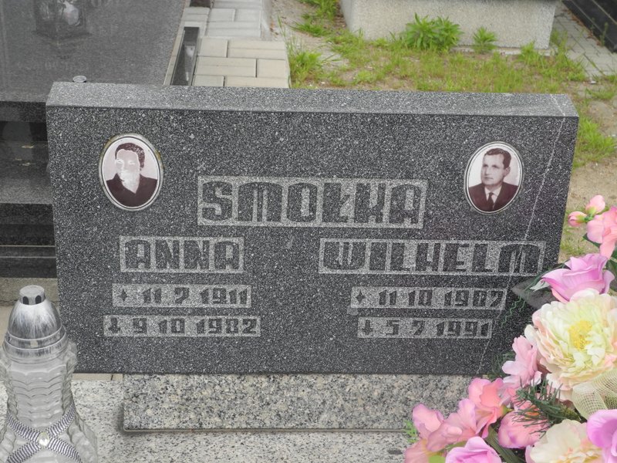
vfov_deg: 21.6
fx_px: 1212
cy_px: 232
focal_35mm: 68
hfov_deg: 28.6
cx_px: 308
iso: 100
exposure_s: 1/200
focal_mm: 14.5
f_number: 4
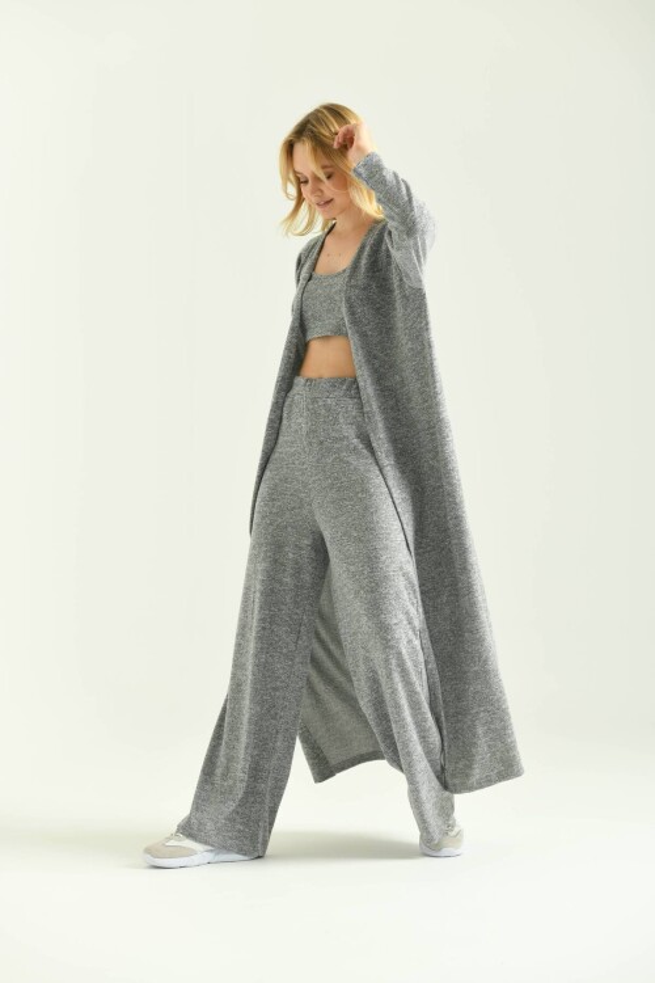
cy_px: 492
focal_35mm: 80
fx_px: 2183
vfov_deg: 25.4
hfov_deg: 17.1
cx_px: 328
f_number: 5.6
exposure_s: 1/160
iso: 125
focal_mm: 80
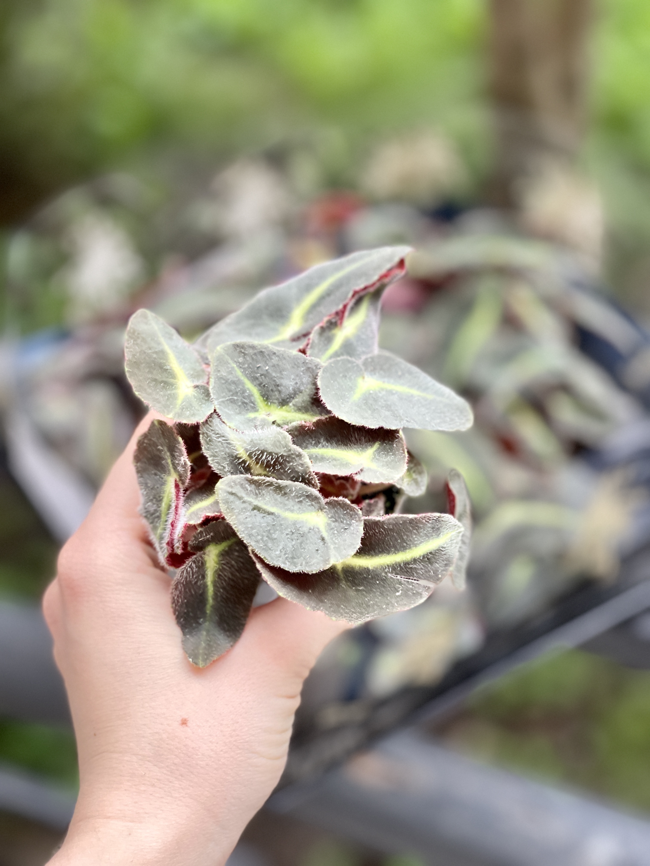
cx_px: 325
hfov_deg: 22.9
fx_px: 1602
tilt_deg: -42.1
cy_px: 433
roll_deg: -0.2
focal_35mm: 64
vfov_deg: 30.3
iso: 250
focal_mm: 7.5
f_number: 2.2
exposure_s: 1/121
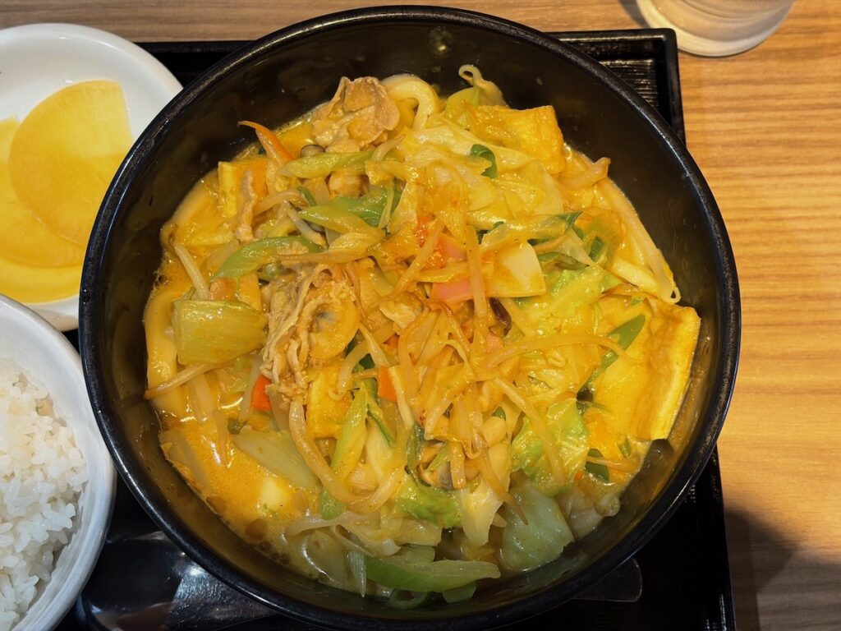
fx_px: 1263
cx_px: 420
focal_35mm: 52
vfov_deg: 28.0
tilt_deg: -71.7
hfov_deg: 36.8
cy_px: 316
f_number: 1.6
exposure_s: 1/50
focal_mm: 5.96
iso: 32
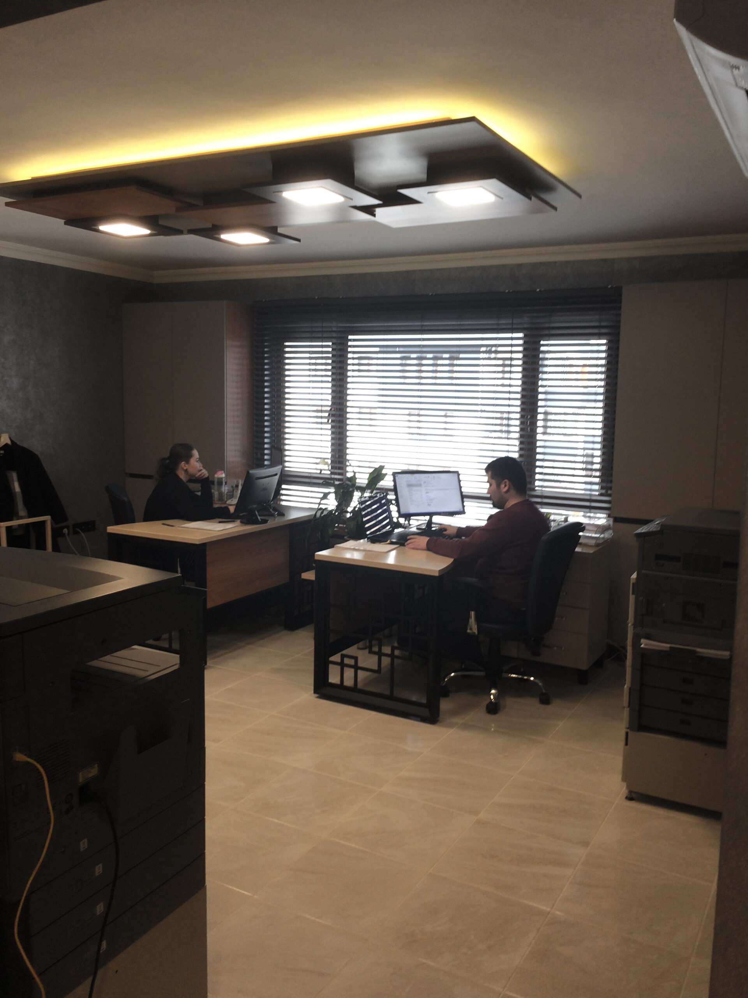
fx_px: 836
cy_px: 499
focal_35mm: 29
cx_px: 374
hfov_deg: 48.2
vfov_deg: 61.7
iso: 50
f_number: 2.2
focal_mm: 4.15
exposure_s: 1/50
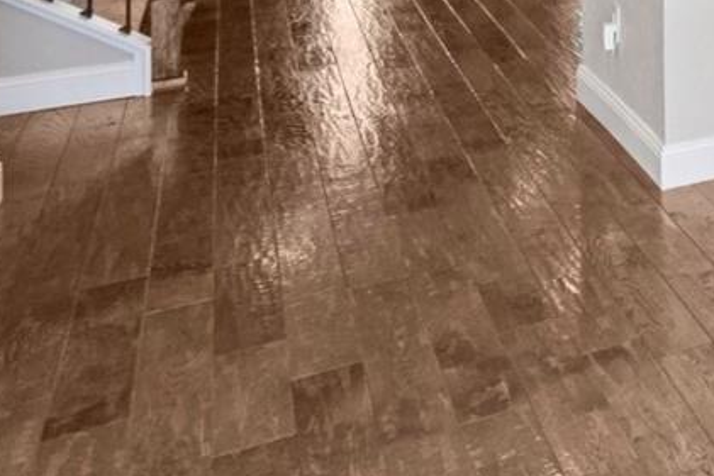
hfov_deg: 20.8
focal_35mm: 57
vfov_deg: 20.0
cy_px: -268
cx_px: 1345
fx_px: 1131
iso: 400
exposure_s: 1/40
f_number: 8
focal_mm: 10
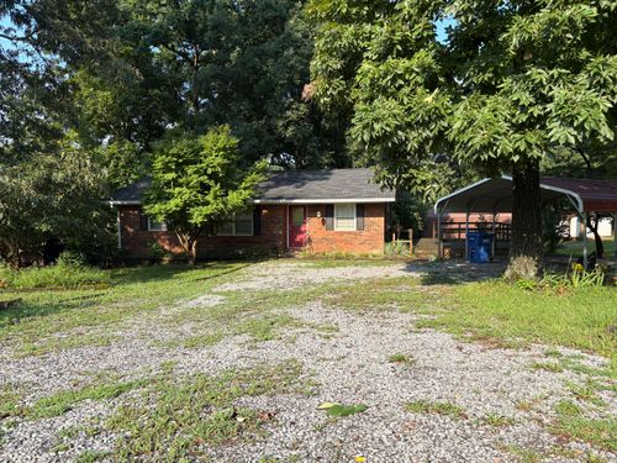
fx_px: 463
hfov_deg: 67.3
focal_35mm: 26
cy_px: 232
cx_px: 308
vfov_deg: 53.1
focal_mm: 5.96
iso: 50
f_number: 1.6
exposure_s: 1/1135
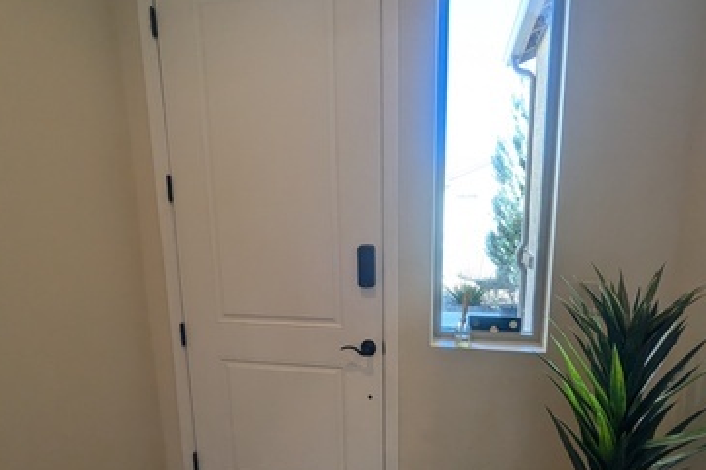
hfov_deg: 76.1
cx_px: 357
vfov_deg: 54.4
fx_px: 451
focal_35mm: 23
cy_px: 294
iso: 94
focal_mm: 2.35
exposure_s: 1/120
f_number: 2.2
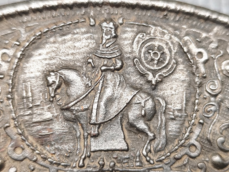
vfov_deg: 30.9
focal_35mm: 47
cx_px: 114
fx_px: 311
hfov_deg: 40.4
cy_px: 87
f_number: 1.65
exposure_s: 1/50
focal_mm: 6.14
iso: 320
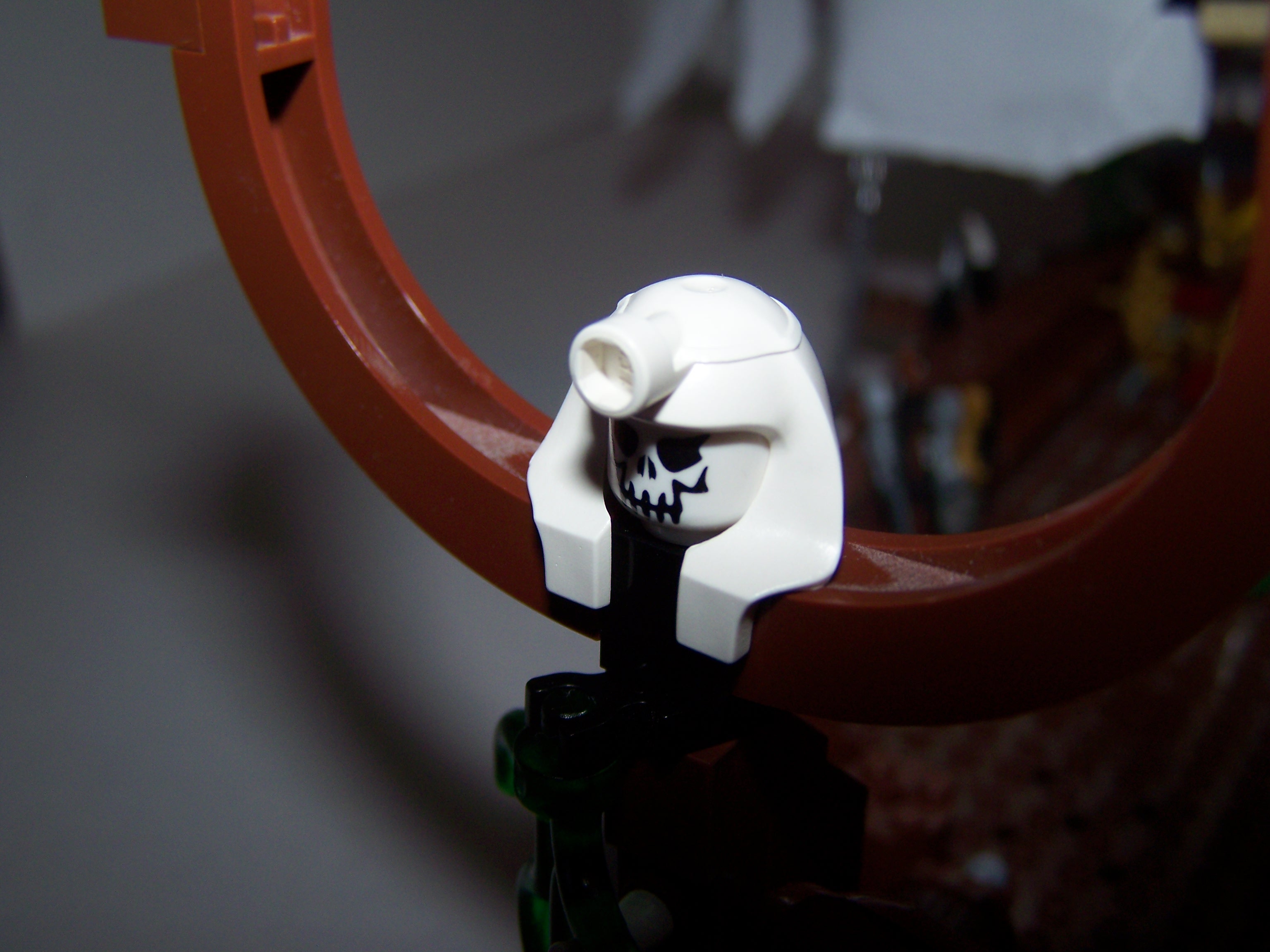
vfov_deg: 37.7
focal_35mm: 38
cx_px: 635
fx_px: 1394
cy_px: 476
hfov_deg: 49.0
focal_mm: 6.3
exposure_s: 1/60
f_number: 2.8
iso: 80
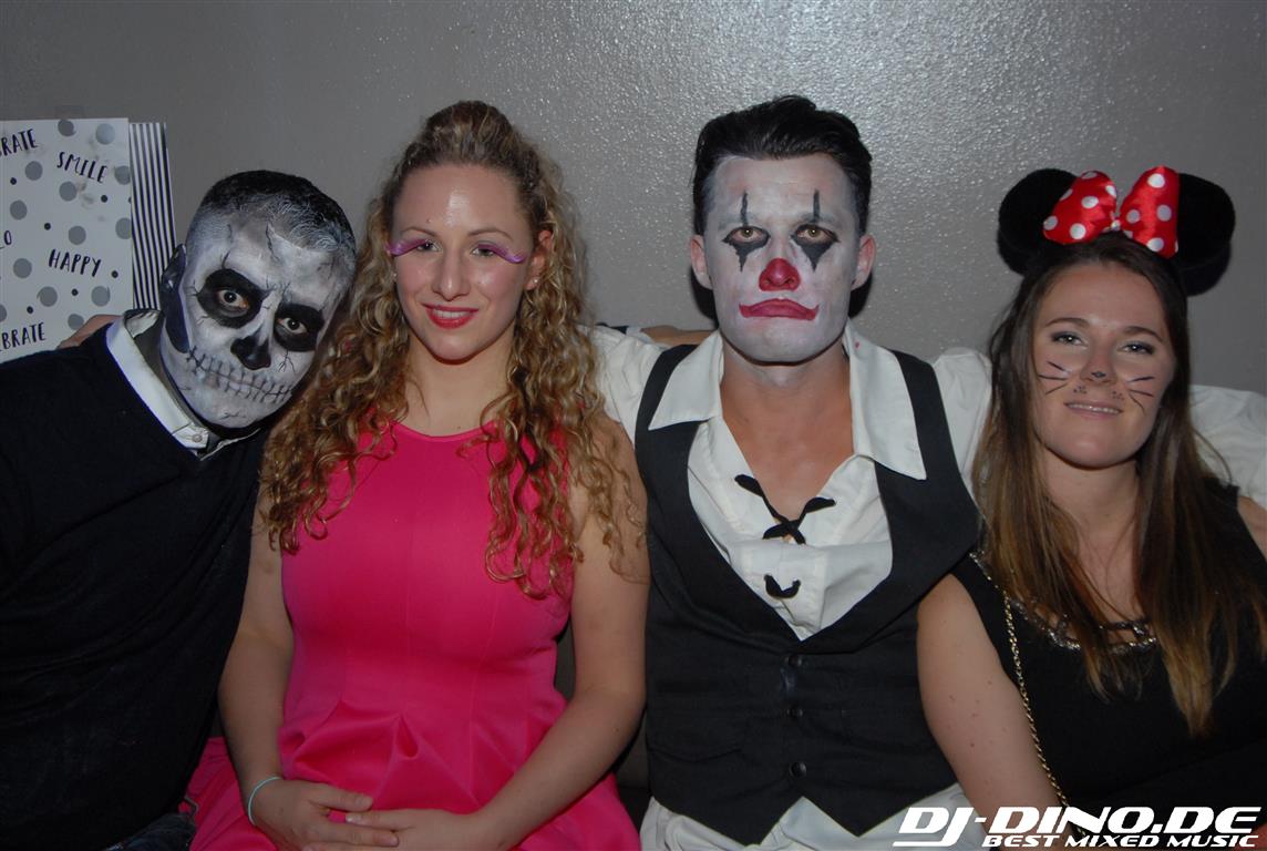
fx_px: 1270
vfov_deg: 37.0
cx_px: 634
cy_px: 426
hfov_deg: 53.0
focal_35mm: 36
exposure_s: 1/4
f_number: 5.6
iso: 400
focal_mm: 24
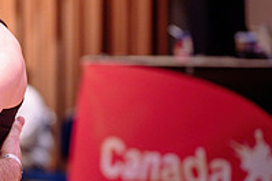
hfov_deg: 13.8
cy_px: 96
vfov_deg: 9.4
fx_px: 1104
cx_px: -27
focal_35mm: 146
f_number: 1.4
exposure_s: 1/200
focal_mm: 50
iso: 1600
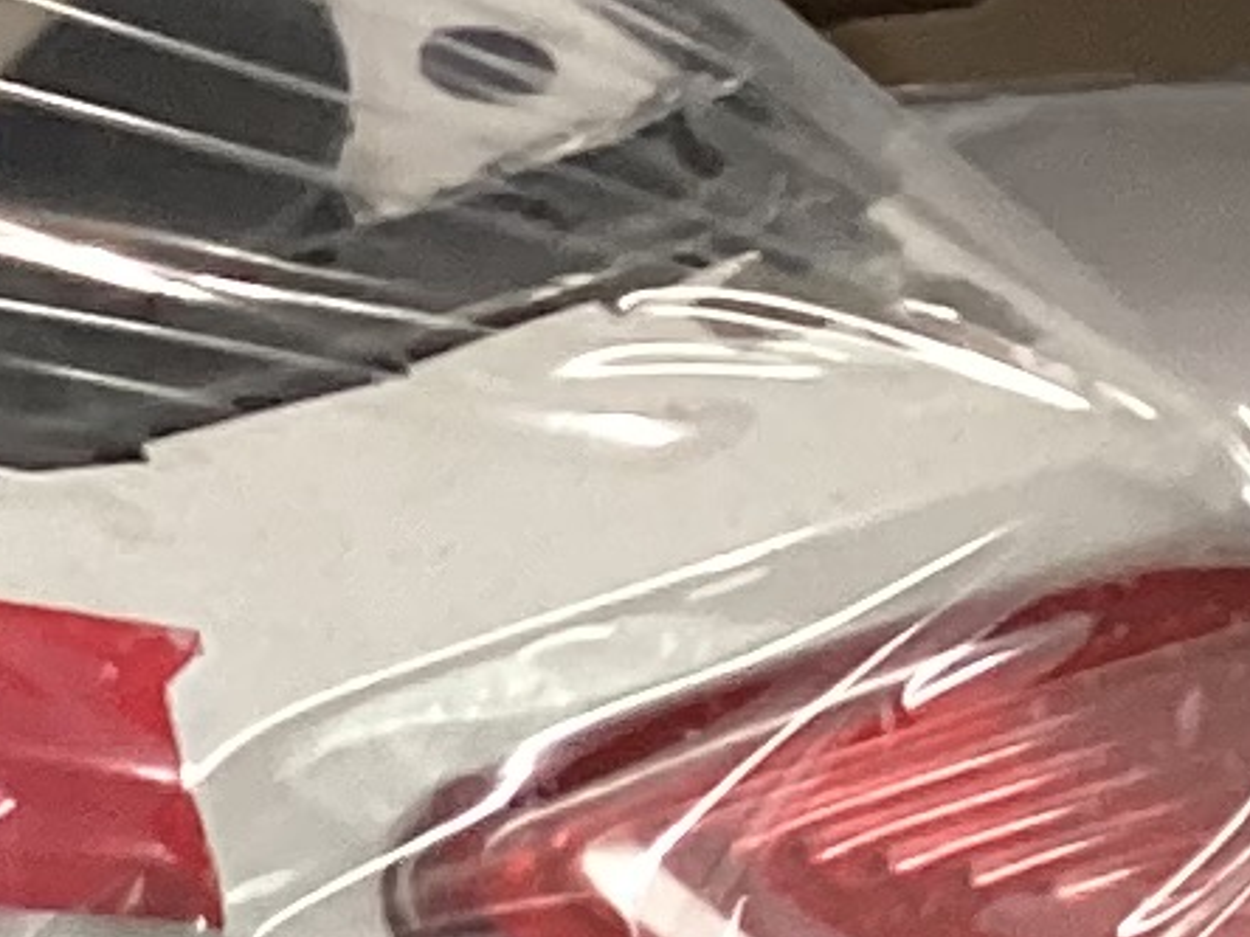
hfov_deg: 7.4
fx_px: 8233
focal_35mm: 228
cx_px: -2812
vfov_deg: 6.0
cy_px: 2783
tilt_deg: -21.5
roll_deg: +0.0
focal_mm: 3.3
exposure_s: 1/60
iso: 125
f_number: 2.4
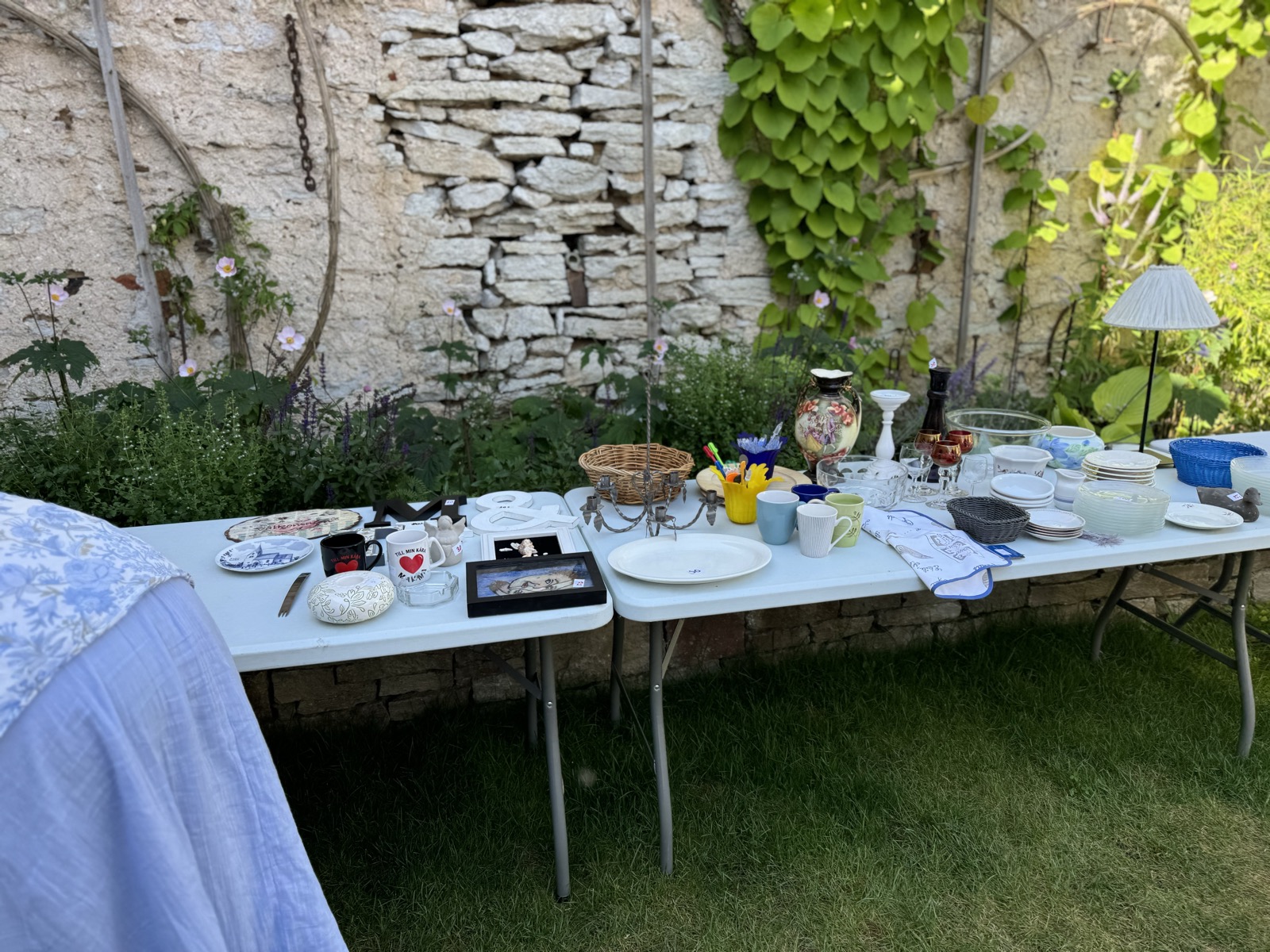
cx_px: 635
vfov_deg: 56.8
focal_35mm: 24
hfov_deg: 71.6
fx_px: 881
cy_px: 476
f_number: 1.78
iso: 80
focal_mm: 6.76
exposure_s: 1/572
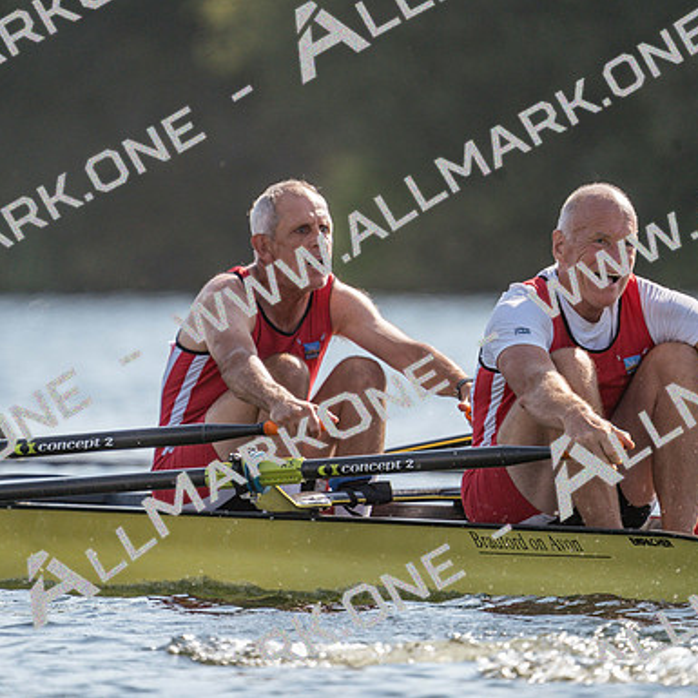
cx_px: 395
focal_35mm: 769
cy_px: 349
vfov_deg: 2.3
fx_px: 17543
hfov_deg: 2.3
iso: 320
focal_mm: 600
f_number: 6.3
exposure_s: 1/1600
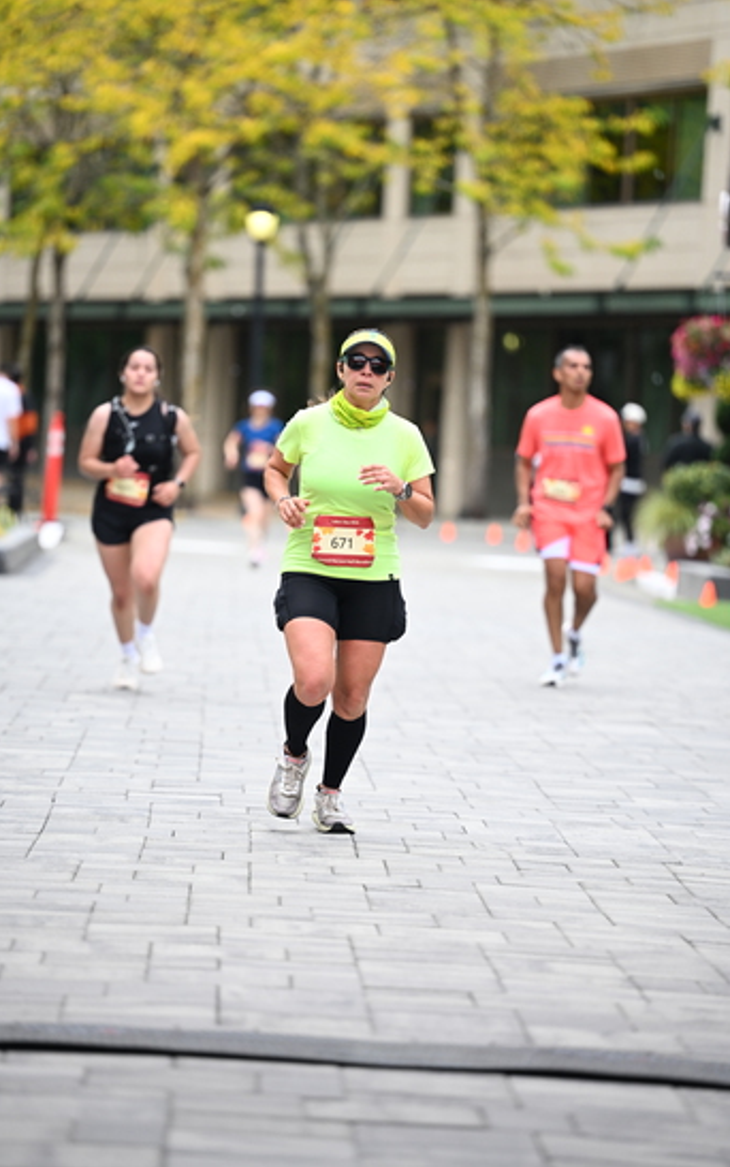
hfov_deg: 8.0
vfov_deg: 12.8
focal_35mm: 164
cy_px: 585
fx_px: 5219
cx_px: 377
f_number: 2.8
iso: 640
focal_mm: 160
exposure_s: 1/2000
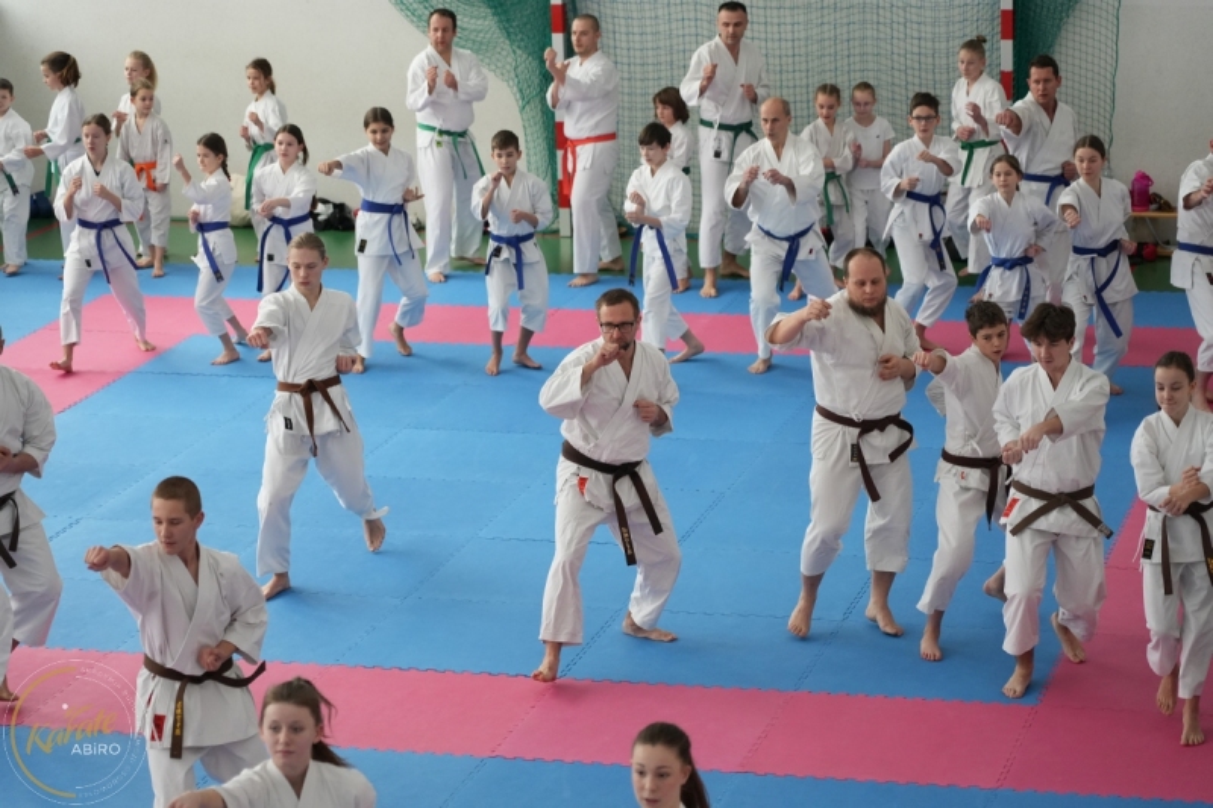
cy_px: 404
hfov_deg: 19.5
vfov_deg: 13.0
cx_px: 606
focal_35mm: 105
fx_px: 3537
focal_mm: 105
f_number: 4
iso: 3200
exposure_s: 1/500
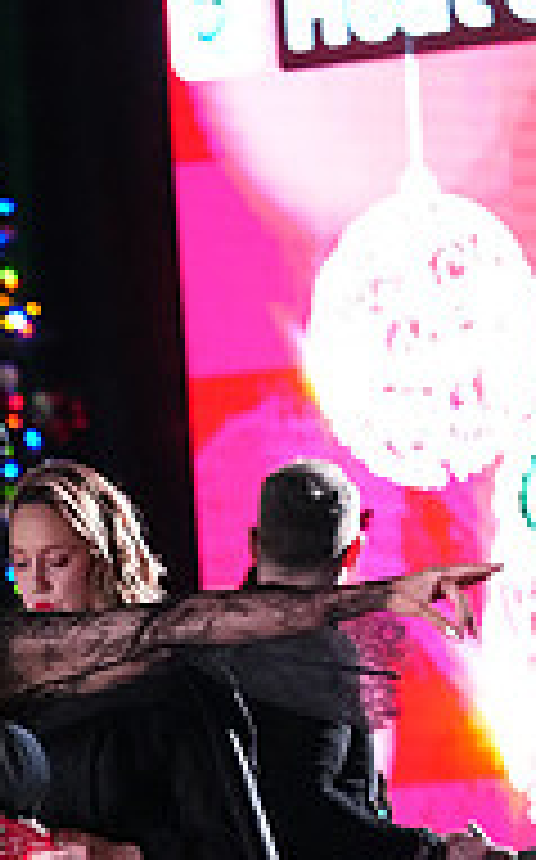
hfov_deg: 2.4
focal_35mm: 539
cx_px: -20
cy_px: 1139
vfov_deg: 3.9
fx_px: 12626
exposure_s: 1/400
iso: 8000
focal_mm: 174
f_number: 4
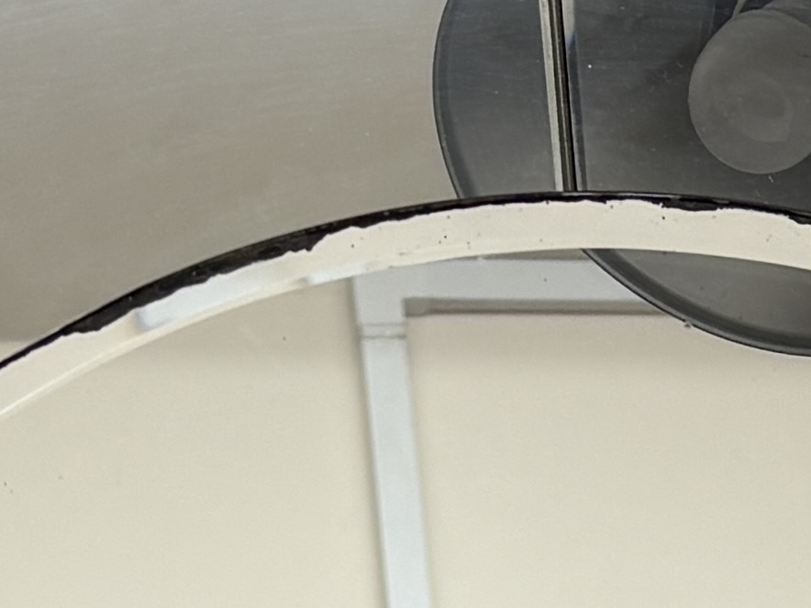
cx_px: 477
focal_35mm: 168
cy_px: 1542
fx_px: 3936
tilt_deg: -14.5
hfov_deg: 11.8
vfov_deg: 8.0
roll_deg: -2.9
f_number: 1.6
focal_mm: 5.96
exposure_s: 1/100
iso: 40
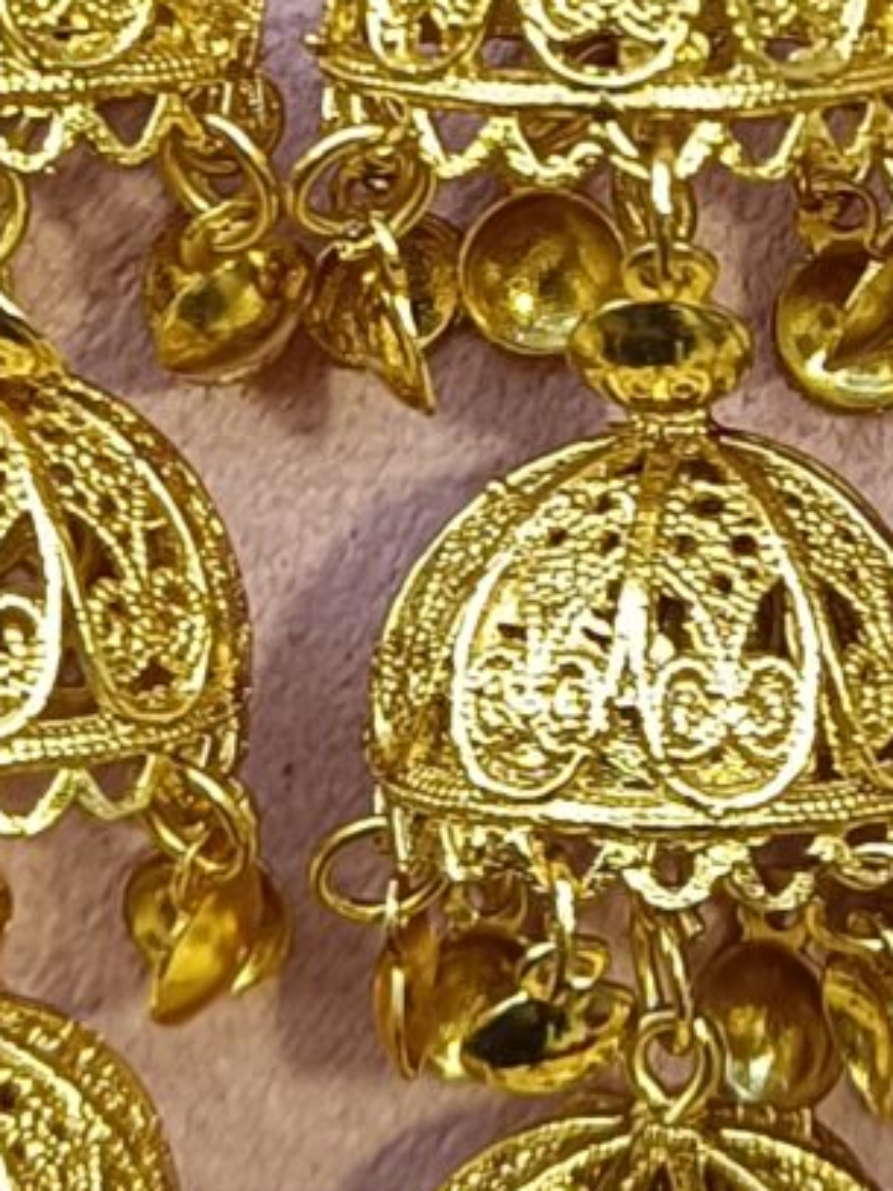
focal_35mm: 151
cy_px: -454
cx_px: 1022
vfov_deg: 12.6
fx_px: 5197
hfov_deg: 9.7
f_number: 1.88
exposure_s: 1/50.1
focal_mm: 5.59
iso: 318
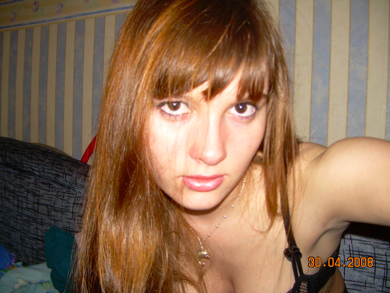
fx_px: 428
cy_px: 146
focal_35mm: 38
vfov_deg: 37.7
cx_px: 195
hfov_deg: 49.0
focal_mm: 6.3
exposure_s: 1/60
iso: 50
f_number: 2.8
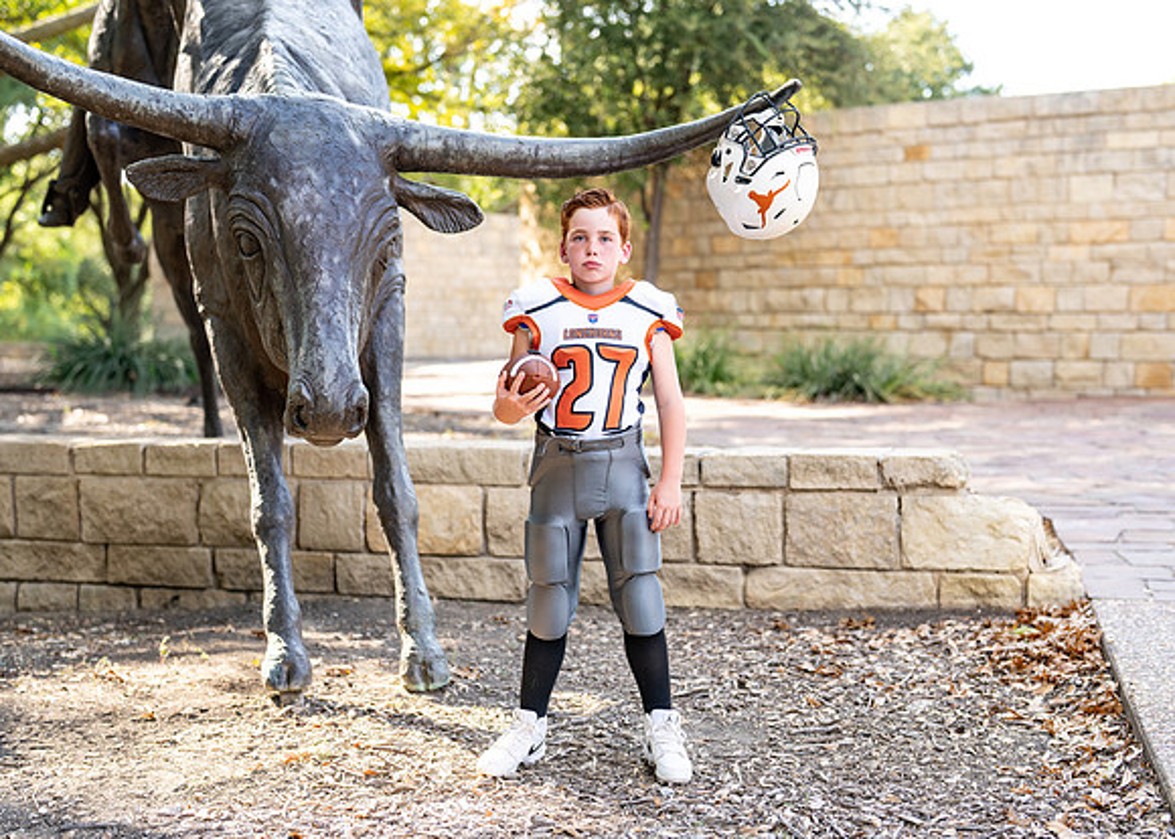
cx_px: 612
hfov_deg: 34.8
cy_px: 430
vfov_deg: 25.2
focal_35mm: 56
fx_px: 1873
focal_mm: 50
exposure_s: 1/1000
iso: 250
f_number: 2.2
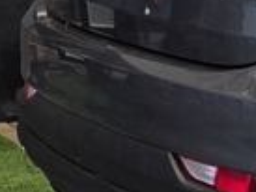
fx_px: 1273
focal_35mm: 172
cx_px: 682
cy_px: -15
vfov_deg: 8.6
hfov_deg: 9.7
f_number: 1.7
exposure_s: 1/180
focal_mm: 6.25
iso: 32
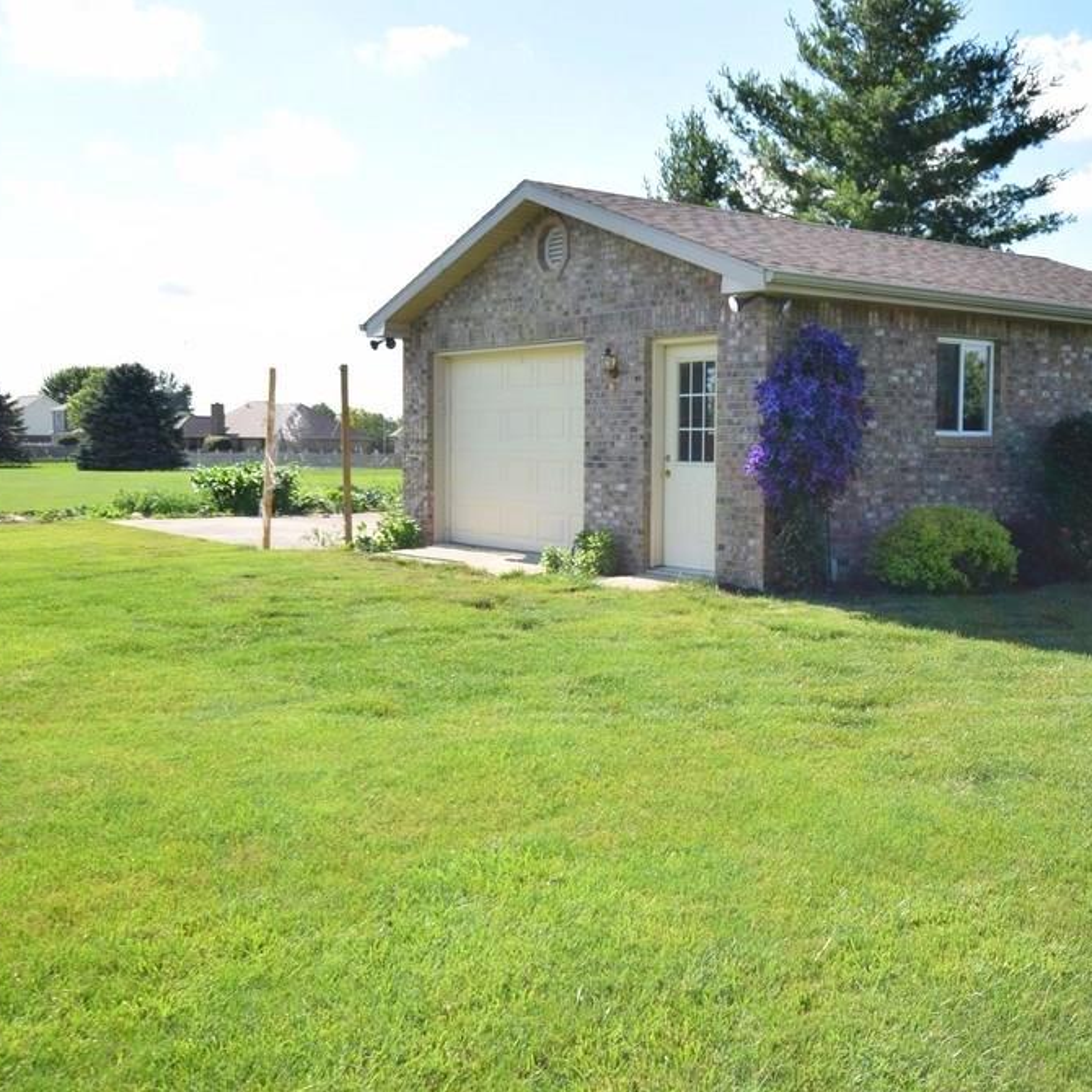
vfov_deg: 42.8
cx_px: 680
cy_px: 556
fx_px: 1392
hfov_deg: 42.5
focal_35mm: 39
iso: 200
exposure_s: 1/250
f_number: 8
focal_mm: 20
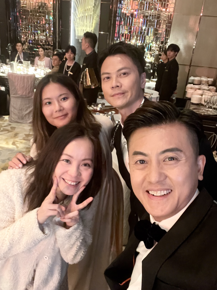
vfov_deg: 60.0
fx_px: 251
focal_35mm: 30
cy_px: 145
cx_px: 108
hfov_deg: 46.8
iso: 800
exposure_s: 1/15
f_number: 2.2
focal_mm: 2.71
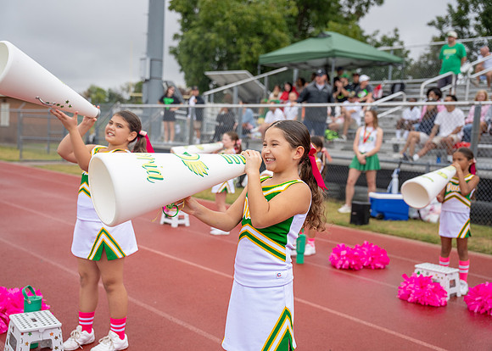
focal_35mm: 44
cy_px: 176
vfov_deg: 31.9
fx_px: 615
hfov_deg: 43.6
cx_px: 228
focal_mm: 42
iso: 320
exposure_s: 1/1250
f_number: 2.8
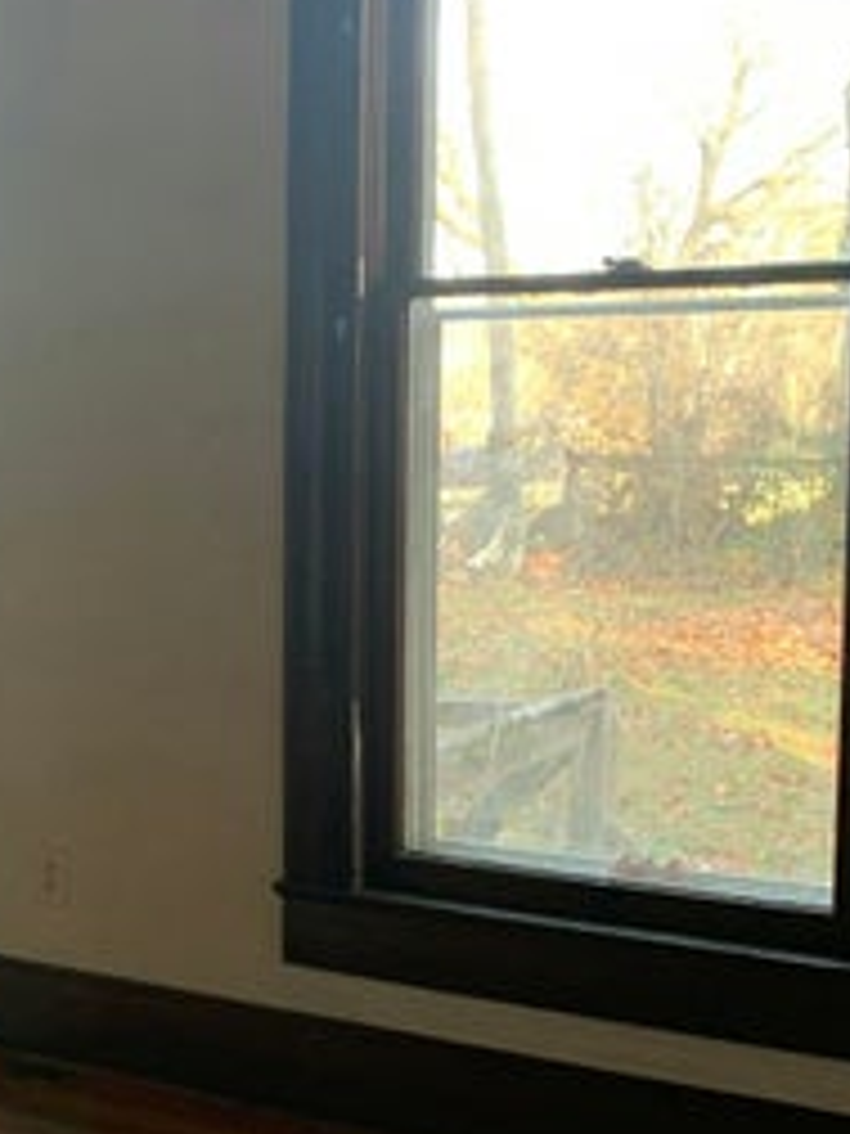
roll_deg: +1.9
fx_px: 2161
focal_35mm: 66
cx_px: -139
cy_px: 688
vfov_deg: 29.3
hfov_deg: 20.9
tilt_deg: -8.9
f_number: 1.8
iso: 100
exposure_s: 1/78
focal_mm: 4.25
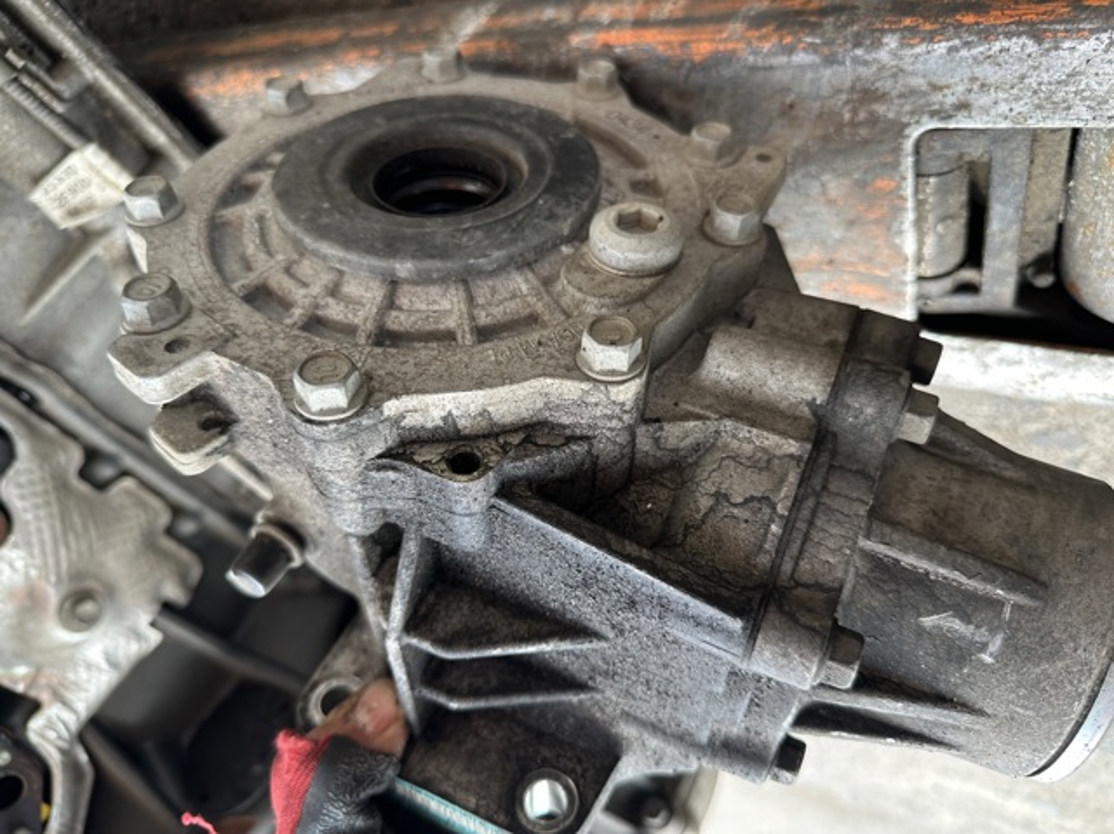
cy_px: 417
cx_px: 557
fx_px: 772
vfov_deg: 56.8
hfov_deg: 71.6
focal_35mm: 24
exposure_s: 1/170
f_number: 1.78
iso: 64
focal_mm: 6.86
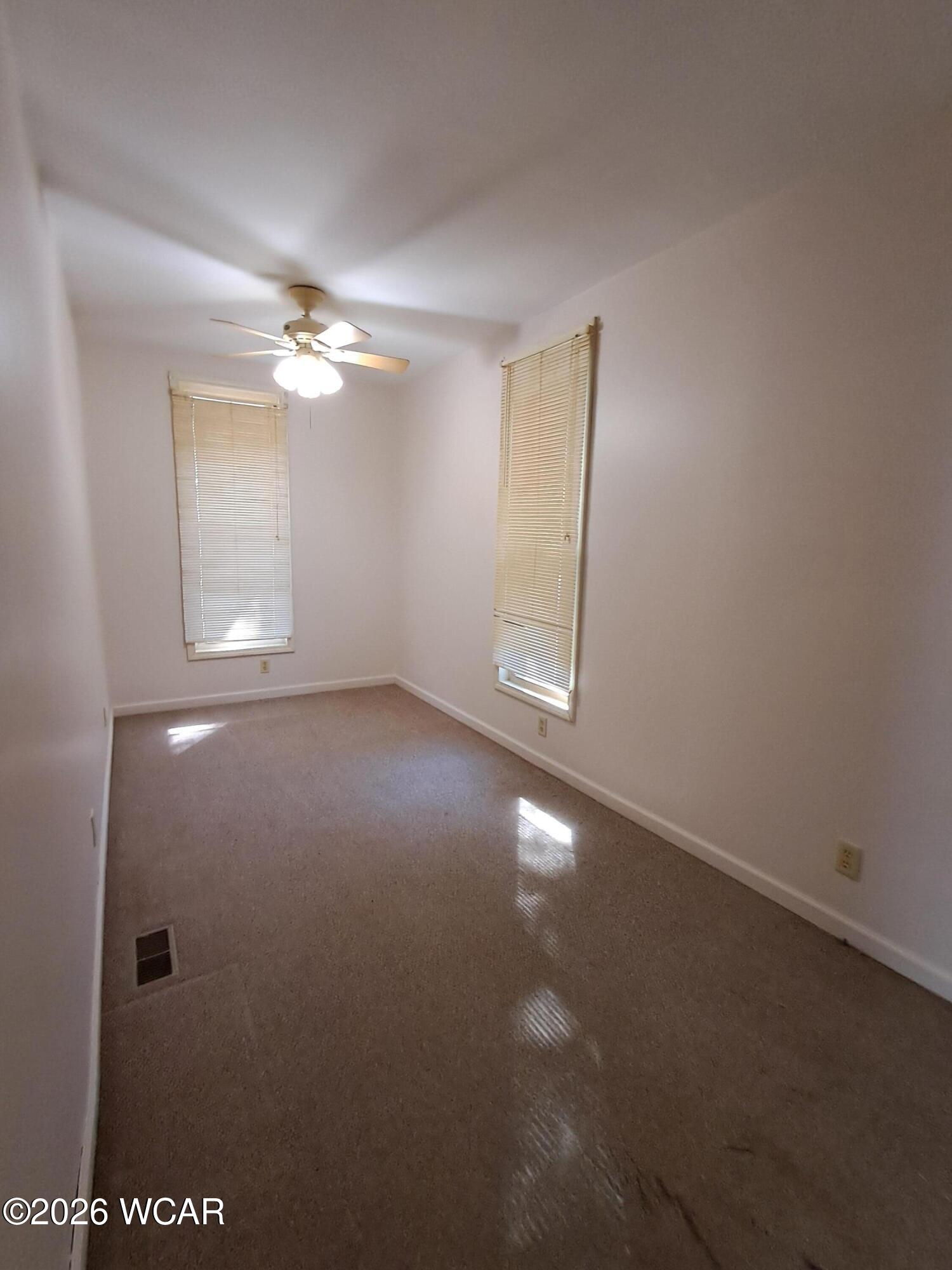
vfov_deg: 94.5
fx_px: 587
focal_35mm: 16
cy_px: 635
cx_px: 476
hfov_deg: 78.1
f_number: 2.2
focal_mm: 1.64
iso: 200
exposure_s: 1/33
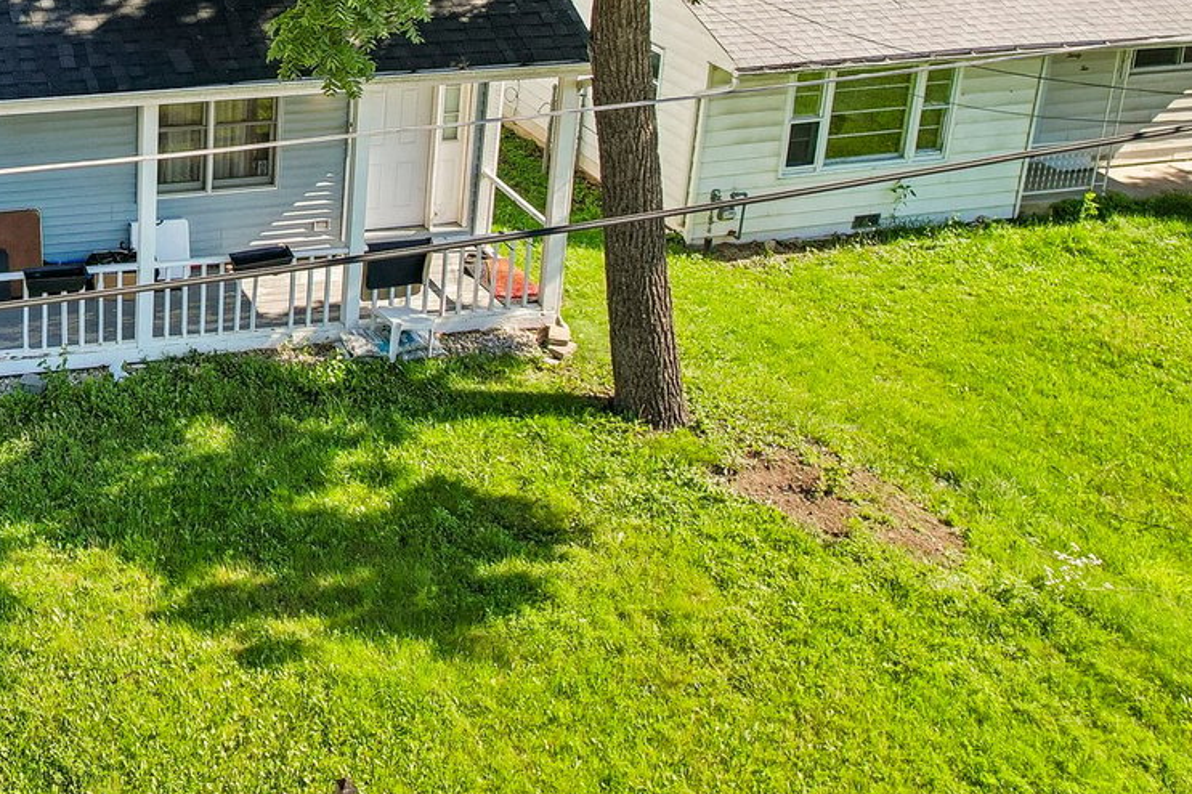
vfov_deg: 26.3
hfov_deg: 36.7
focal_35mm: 48
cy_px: -35
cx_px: -14
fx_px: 1589
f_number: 2.8
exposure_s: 1/640
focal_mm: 8.4
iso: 110
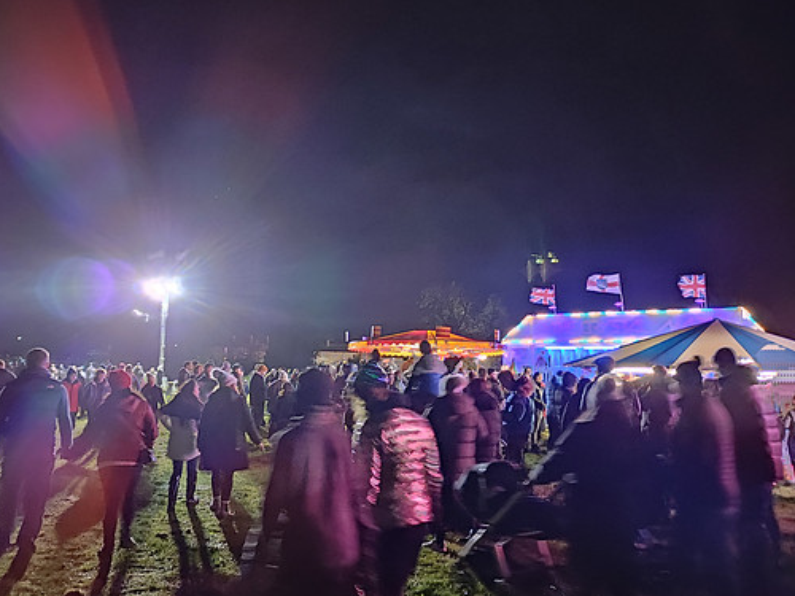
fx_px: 666
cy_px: 279
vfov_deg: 48.2
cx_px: 353
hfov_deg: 61.5
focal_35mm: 29
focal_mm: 5.43
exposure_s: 1/10
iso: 6105
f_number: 1.89
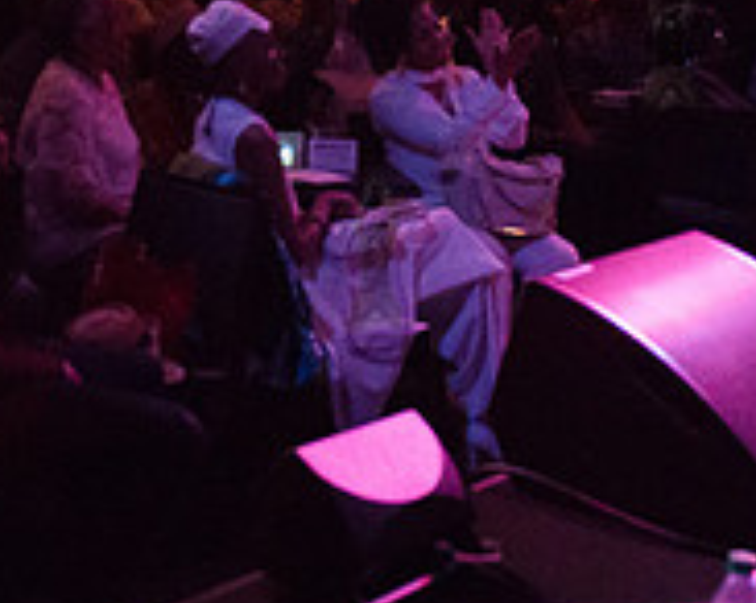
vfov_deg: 18.5
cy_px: 8
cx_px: -62
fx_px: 1810
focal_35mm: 81
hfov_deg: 22.4
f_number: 2.8
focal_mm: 24
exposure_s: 1/160
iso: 4000
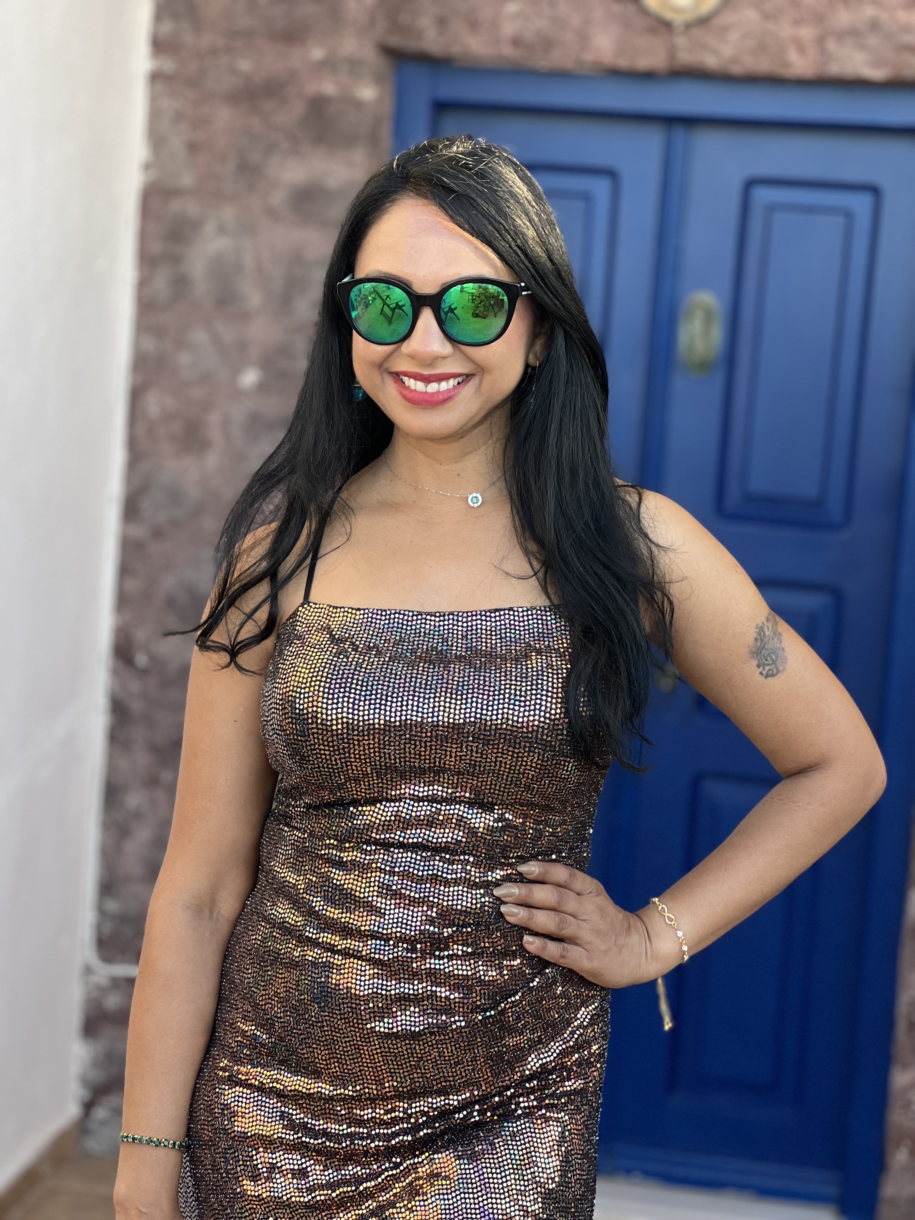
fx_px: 2714
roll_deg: -4.3
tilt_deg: -5.6
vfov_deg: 25.3
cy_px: 610
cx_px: 458
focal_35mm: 77
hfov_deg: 19.1
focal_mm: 9
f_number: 2.8
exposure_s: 1/121
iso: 100
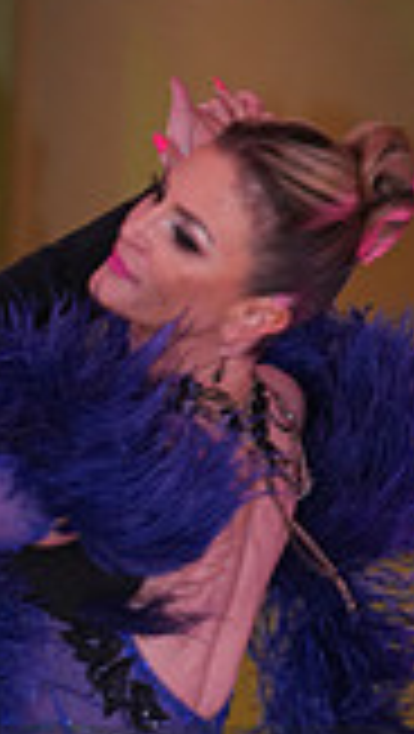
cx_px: -124
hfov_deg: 2.1
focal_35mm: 593
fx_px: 11543
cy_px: 878
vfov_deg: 3.6
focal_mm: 159
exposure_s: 1/200
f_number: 5
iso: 1250
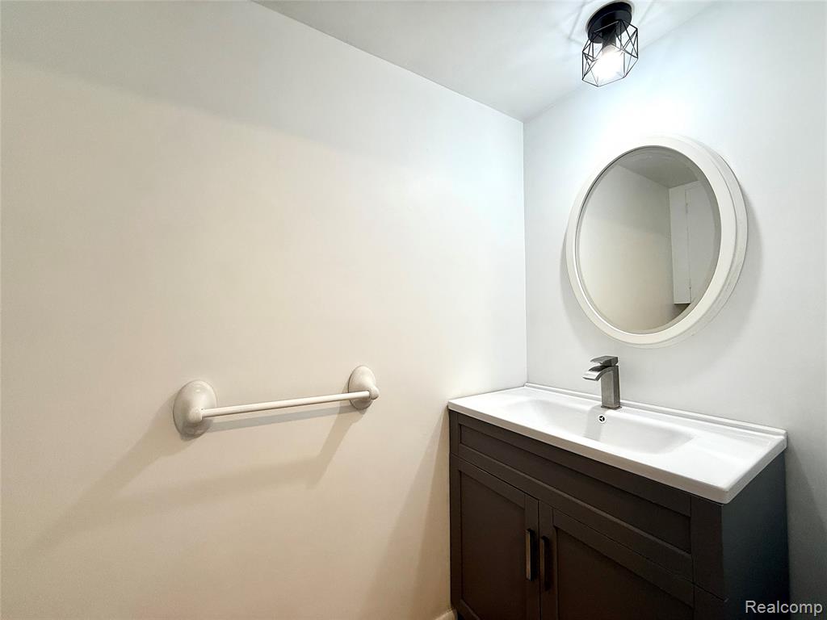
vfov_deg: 85.7
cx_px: 414
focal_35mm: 14
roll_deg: +0.6
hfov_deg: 102.1
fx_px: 334
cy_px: 310
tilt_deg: +1.8
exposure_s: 1/120
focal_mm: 2.22
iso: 125
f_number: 2.2
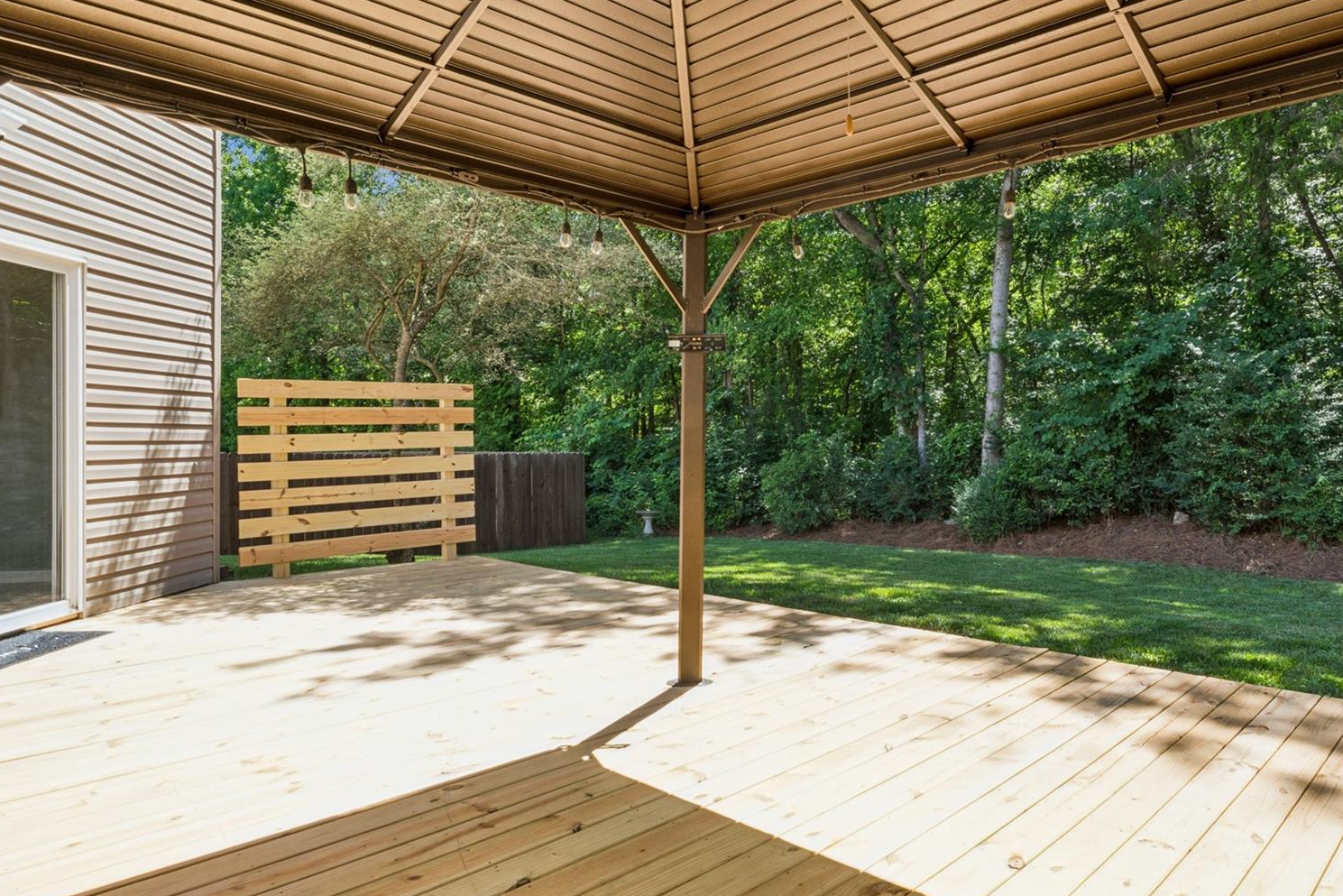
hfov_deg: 75.2
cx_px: 786
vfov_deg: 54.9
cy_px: 452
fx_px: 862
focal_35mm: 23
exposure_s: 1/6
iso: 100
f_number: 22
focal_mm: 16.8
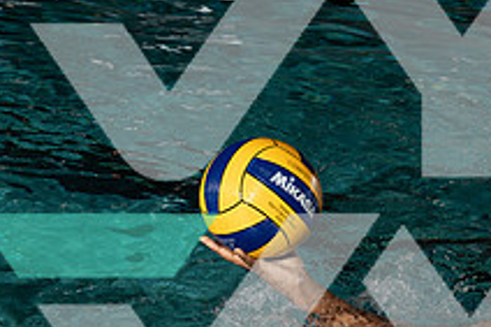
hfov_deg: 18.7
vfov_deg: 13.0
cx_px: 565
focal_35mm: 104
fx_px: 1417
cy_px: 337
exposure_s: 1/250
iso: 100
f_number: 4
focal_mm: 38
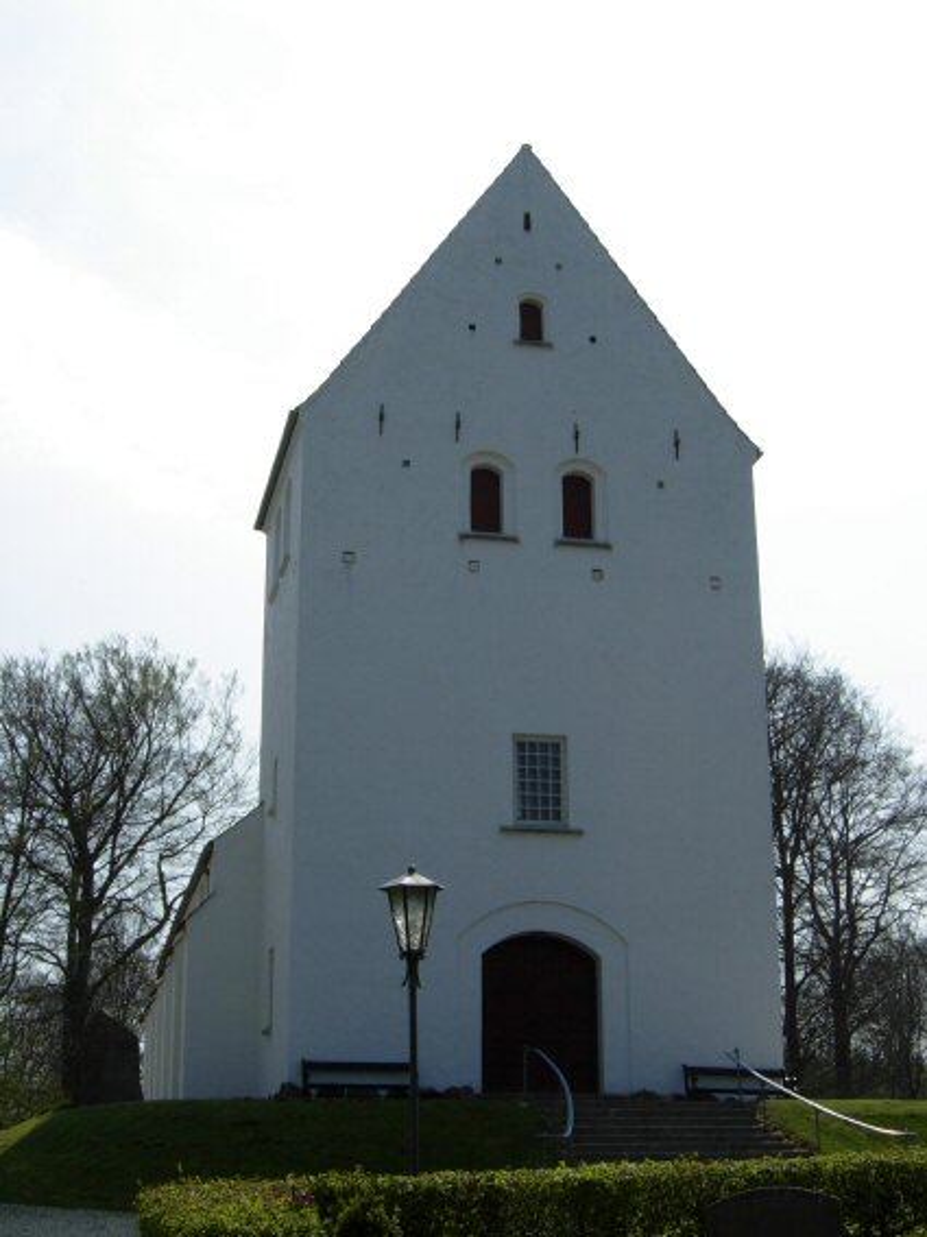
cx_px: 464
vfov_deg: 51.4
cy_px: 618
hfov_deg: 39.6
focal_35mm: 36
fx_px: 1286
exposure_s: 1/430
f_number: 6.8
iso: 50
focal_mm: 7.5
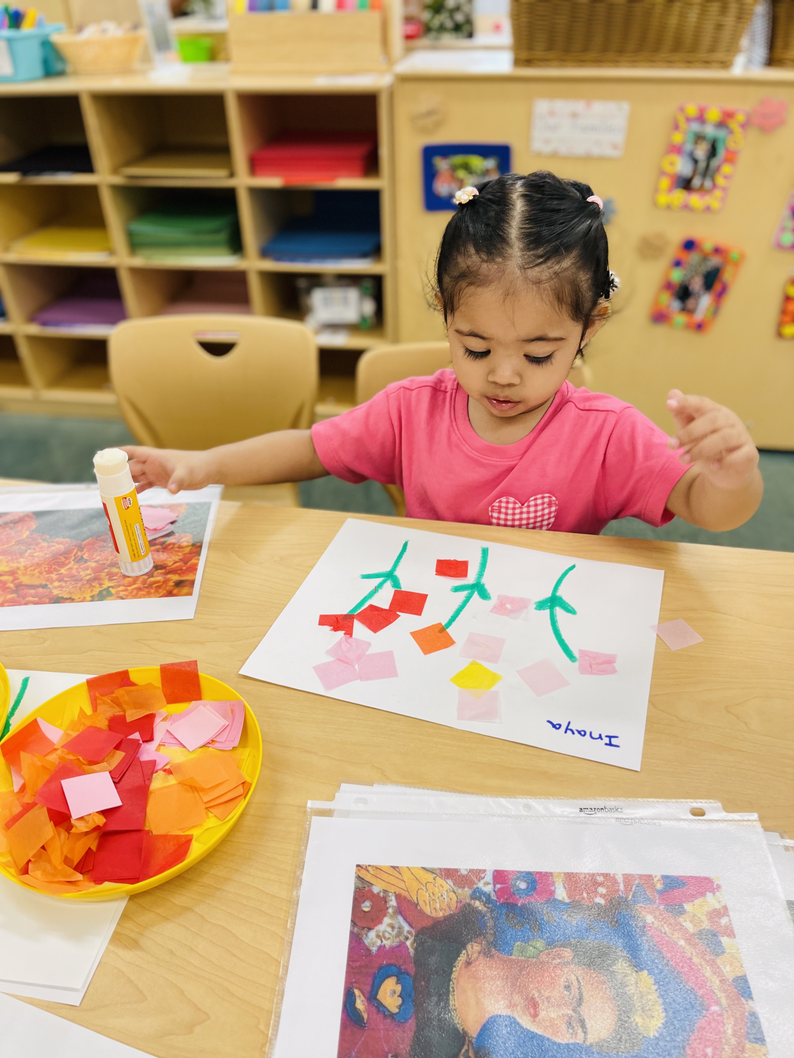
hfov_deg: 53.1
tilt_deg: -34.7
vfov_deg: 67.3
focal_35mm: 26
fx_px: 795
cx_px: 397
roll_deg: +1.4
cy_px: 529
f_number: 1.6
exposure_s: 1/60
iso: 100
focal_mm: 5.1
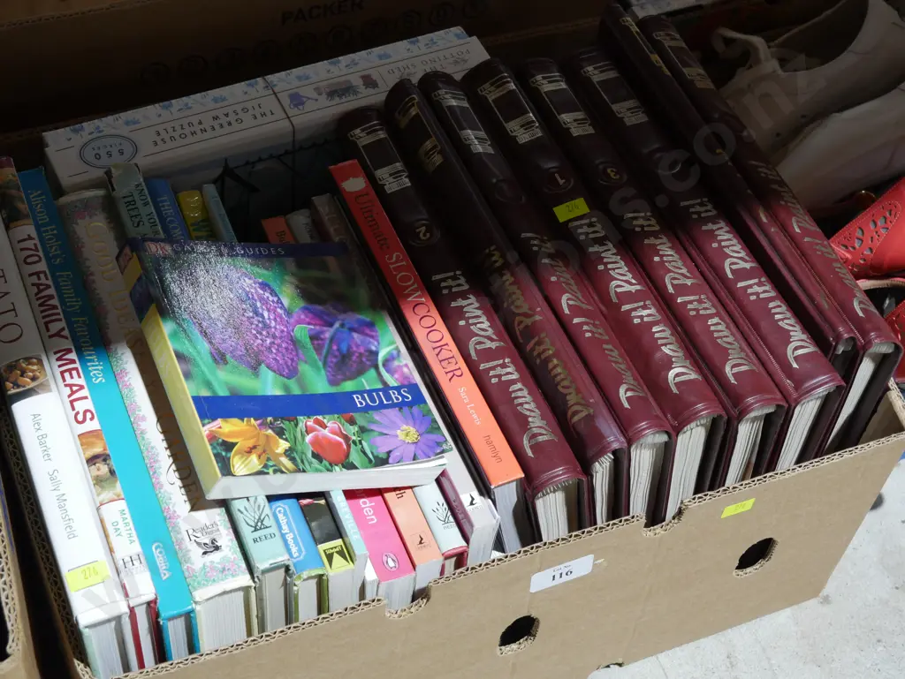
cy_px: 340
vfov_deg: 24.4
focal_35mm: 60
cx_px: 452
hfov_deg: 32.2
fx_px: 1569
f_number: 6.3
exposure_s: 1/60
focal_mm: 30
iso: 1600
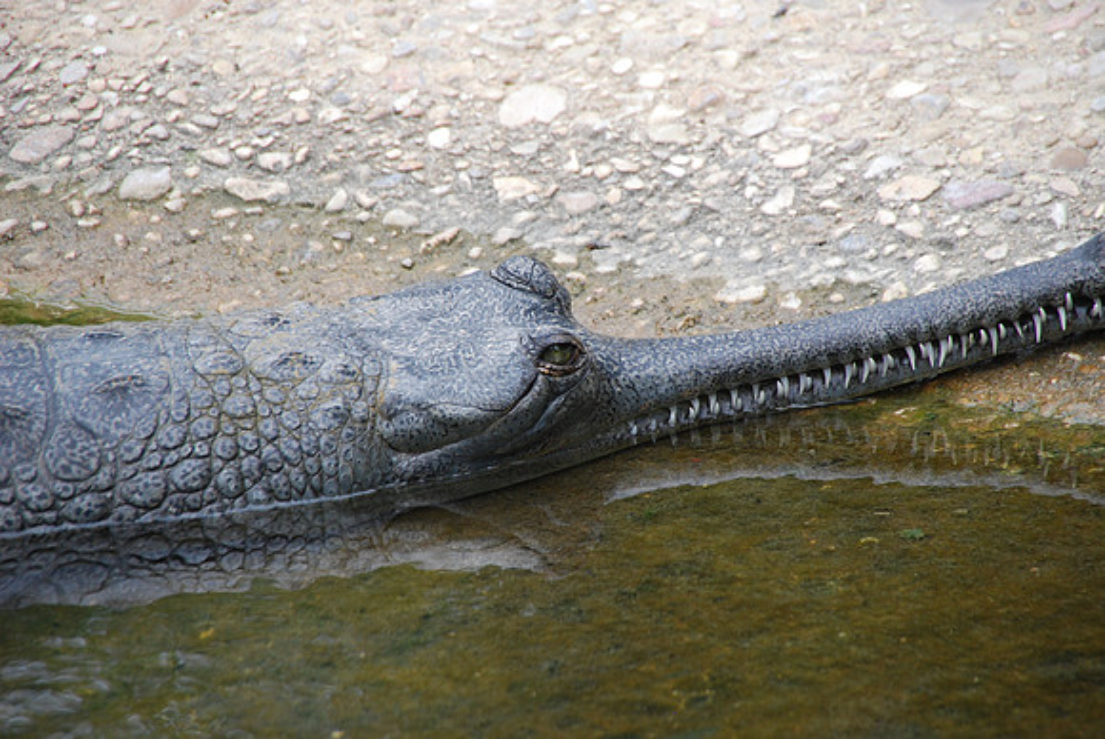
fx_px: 12443
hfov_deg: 5.1
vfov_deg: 3.4
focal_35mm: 405
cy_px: 370
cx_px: 552
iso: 400
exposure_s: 1/320
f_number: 6.3
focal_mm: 270
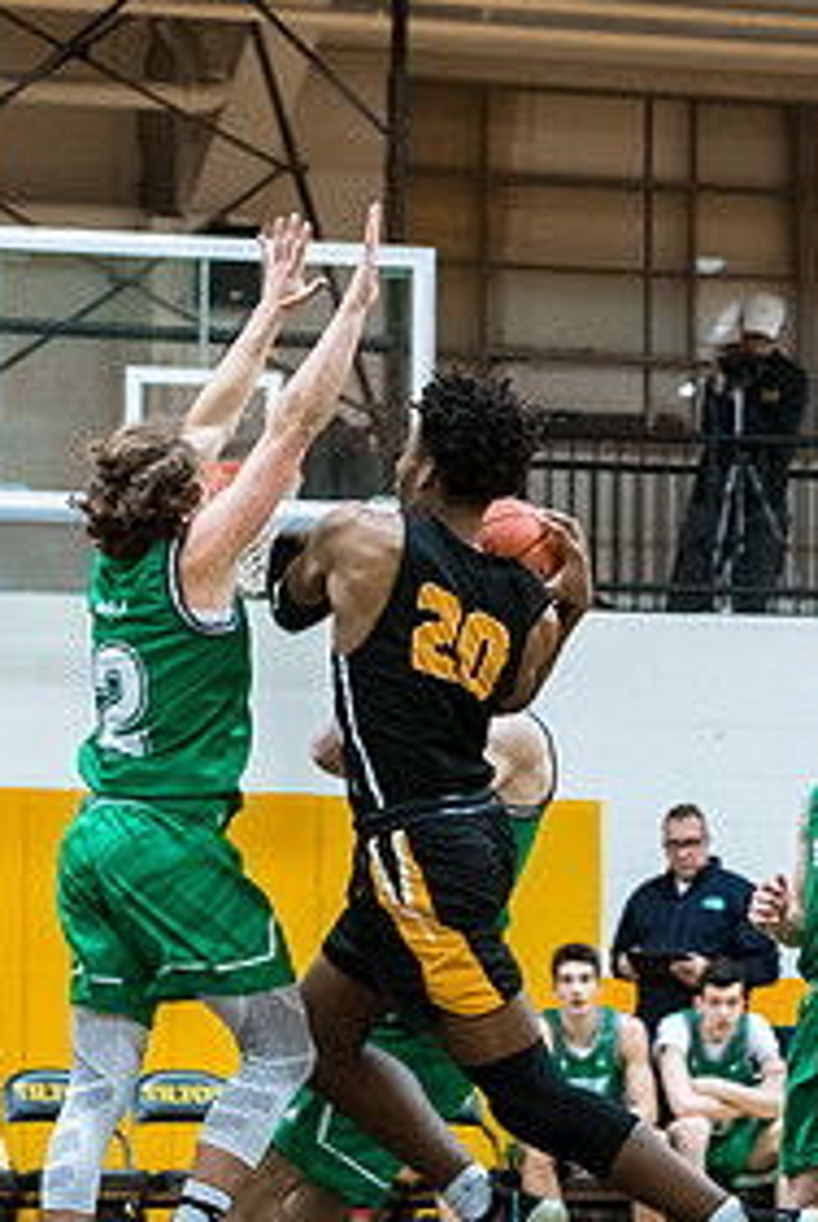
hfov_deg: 7.2
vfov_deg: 10.7
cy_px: 844
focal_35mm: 192
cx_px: 335
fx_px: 6527
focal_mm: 80
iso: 3200
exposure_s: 1/400
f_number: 2.8
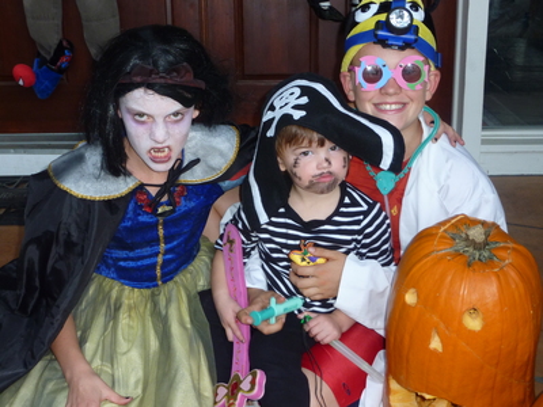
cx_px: 272
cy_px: 204
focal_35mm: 52
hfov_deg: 36.8
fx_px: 816
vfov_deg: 28.0
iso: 160
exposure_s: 1/30
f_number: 3.8
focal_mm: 8.5
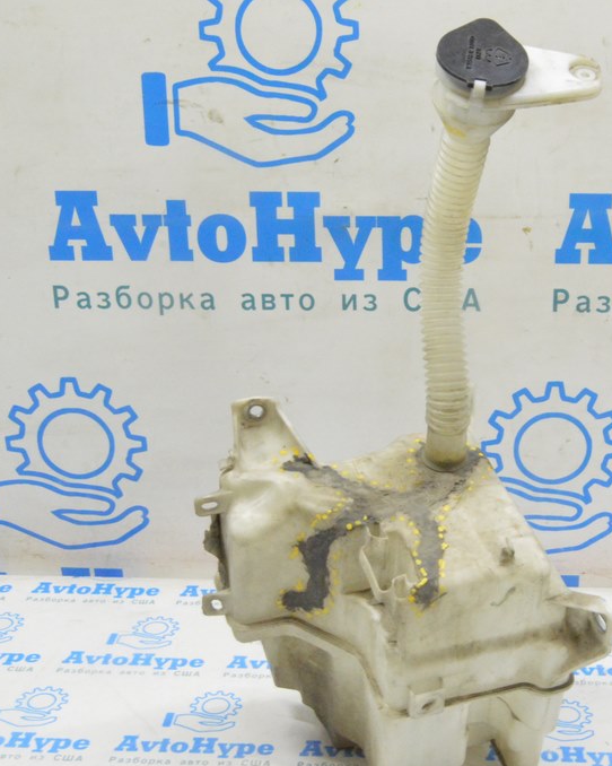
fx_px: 1155
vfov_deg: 36.7
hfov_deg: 29.4
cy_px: 384
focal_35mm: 51
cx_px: 425
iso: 6400
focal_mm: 24
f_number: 20
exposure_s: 1/15
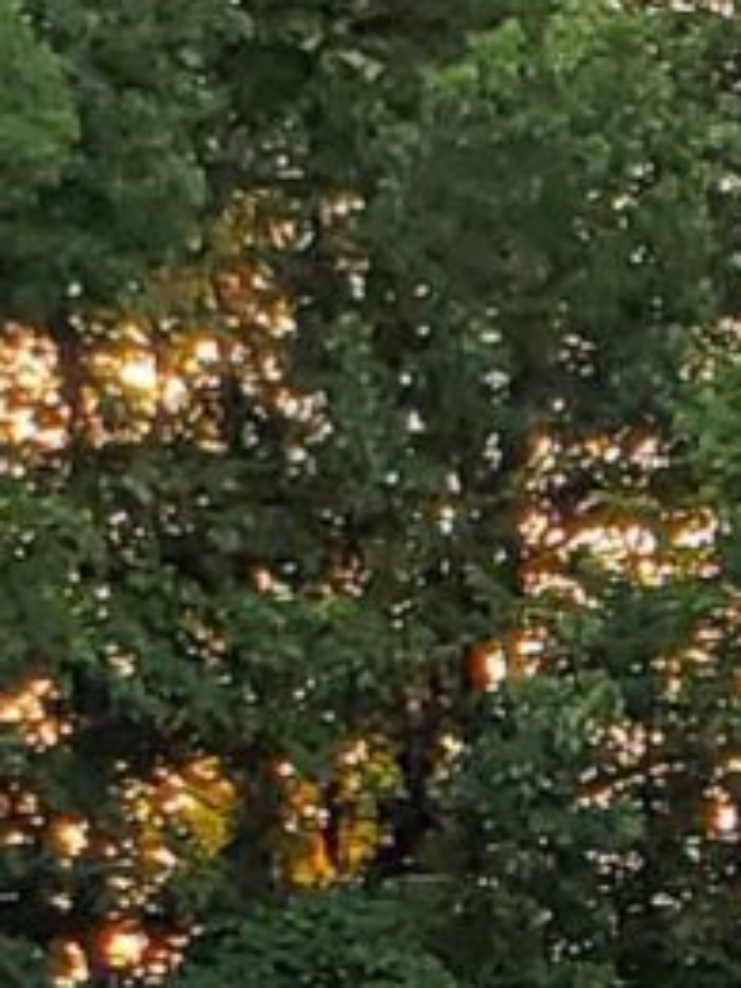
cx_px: 2614
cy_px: 2090
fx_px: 7307
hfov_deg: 5.3
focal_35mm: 256
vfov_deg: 7.4
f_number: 2.4
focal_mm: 4.3
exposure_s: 1/279
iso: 50
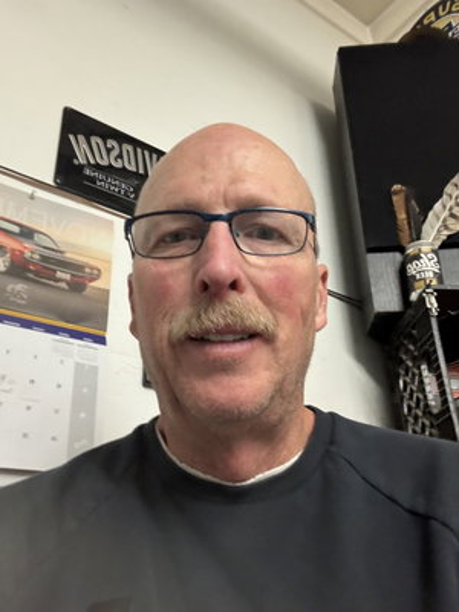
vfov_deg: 60.0
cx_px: 230
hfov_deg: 46.8
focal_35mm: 30
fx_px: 530
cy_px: 306
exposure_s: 1/24
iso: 400
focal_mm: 2.69
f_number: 1.9
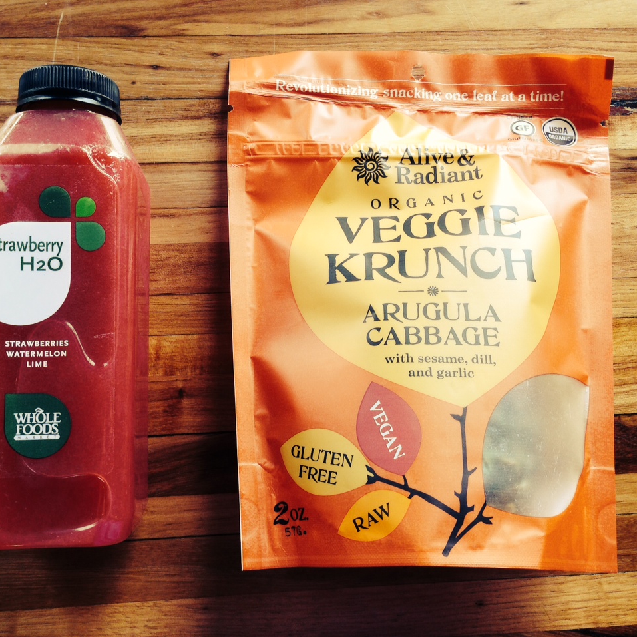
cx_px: 307
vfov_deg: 42.8
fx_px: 812
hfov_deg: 42.8
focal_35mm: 39
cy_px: 318
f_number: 2.4
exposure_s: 1/120
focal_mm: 4.12
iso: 64
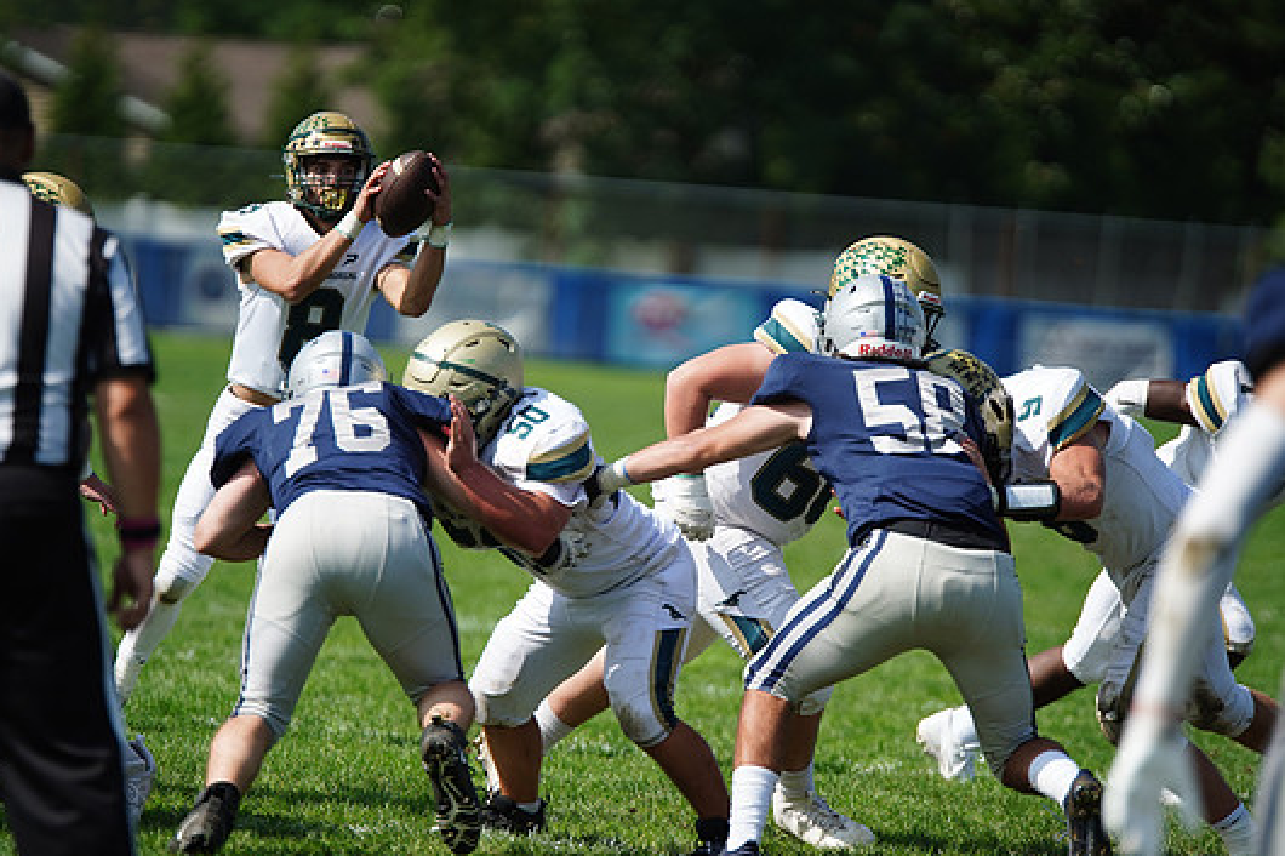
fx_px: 10704
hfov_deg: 6.9
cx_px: 635
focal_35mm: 300
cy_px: 430
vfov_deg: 4.6
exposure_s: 1/5000
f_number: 2.8
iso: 400
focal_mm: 274
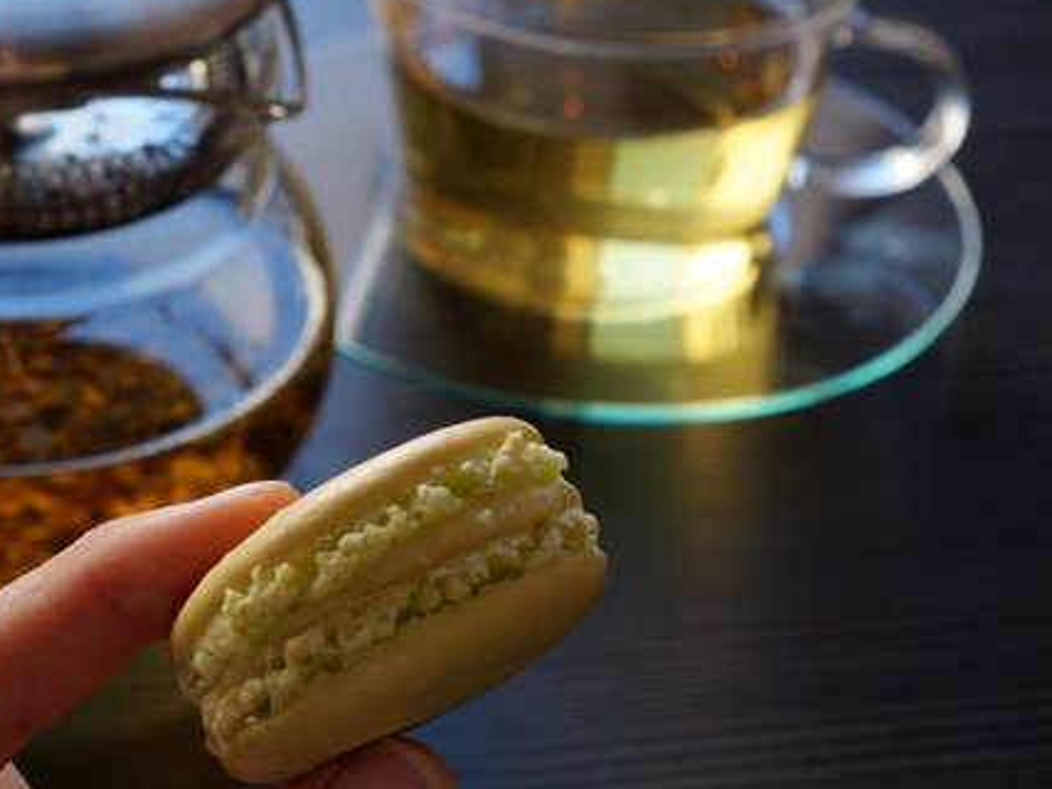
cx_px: 283
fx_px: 2515
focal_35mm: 83
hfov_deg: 23.4
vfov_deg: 17.8
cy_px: 264
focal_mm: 35
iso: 320
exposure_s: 1/60
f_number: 7.1
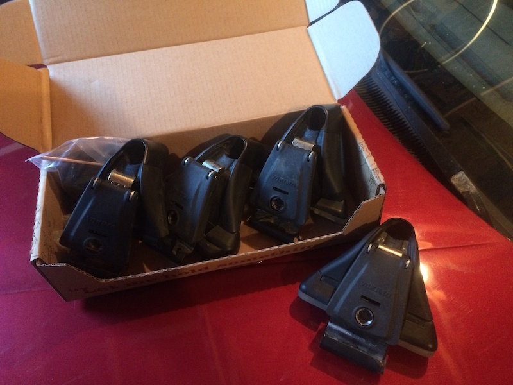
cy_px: 192
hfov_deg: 61.7
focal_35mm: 29
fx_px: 430
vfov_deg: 48.2
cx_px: 256
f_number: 2.2
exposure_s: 1/15
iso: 400
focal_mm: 4.15
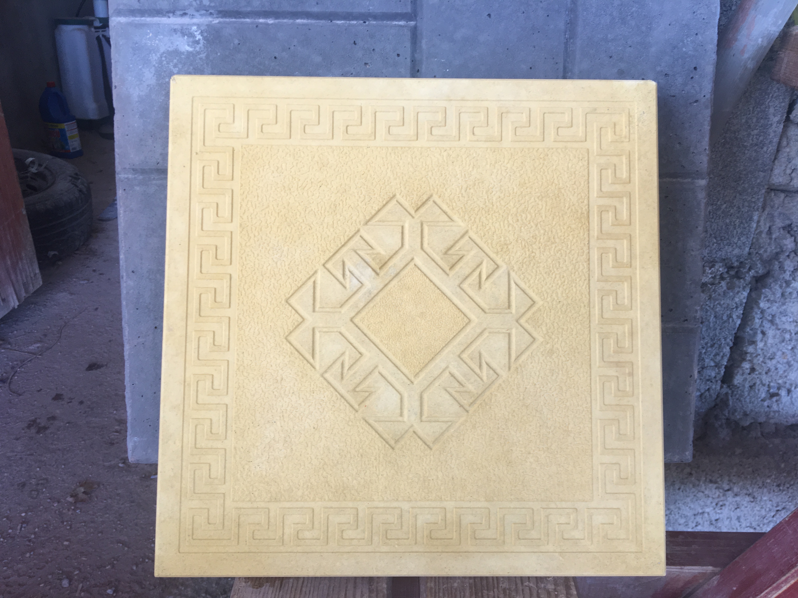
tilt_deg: -26.9
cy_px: 299
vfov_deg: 48.2
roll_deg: -2.1
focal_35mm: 29
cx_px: 399
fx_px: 669
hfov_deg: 61.7
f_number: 2.2
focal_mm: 4.15
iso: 32
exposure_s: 1/50
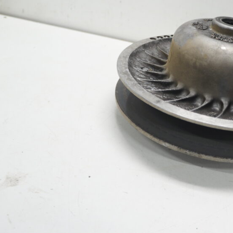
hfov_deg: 35.5
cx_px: 209
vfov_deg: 37.7
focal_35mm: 45
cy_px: 103
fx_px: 341
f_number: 3.5
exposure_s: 1/60
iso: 200
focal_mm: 19
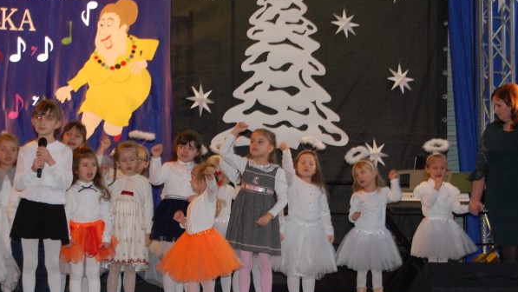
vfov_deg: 12.0
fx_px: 1387
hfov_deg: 21.1
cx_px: 295
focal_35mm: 101
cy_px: 183
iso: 1000
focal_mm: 48
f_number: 5.6
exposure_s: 1/60
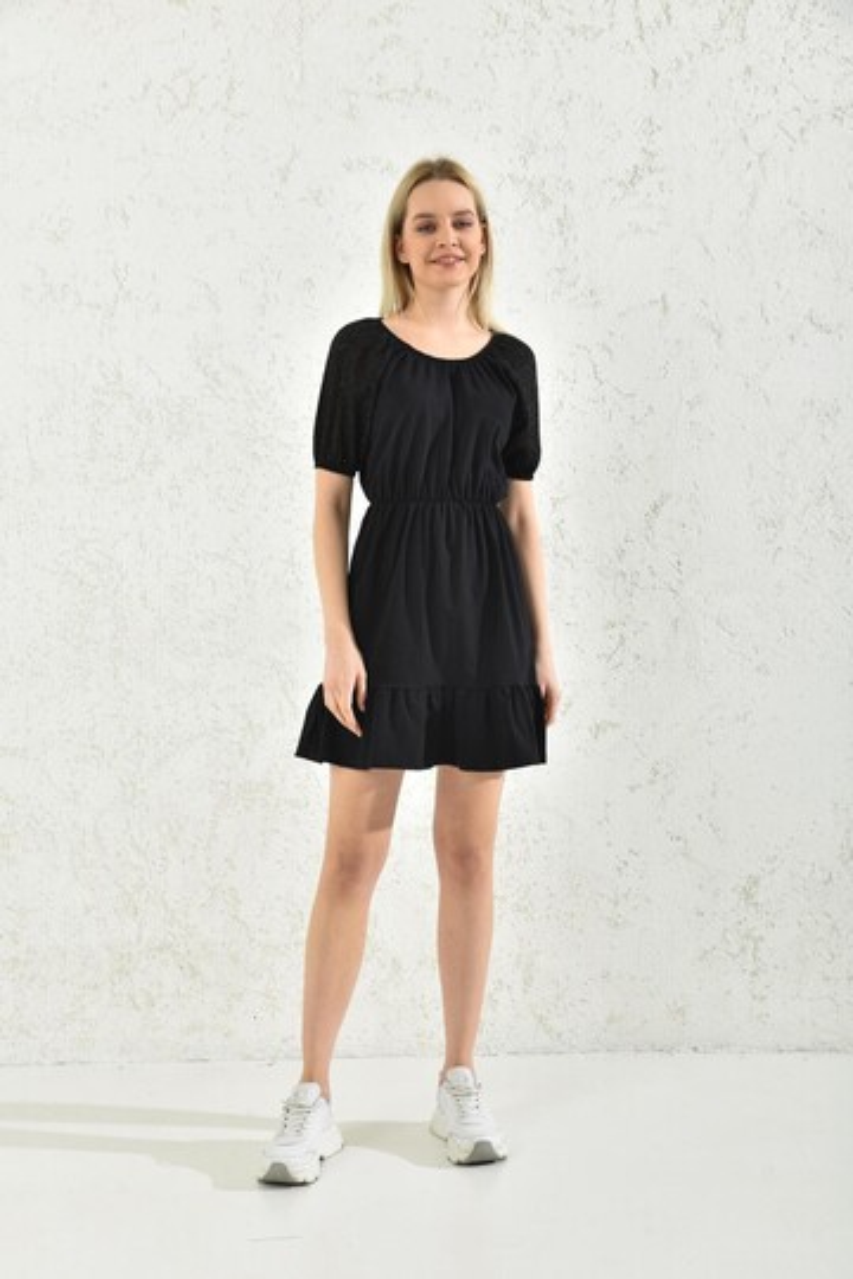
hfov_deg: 28.1
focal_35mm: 48
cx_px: 426
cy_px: 640
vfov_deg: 41.1
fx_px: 1706
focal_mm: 48
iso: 100
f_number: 7.1
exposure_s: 1/160
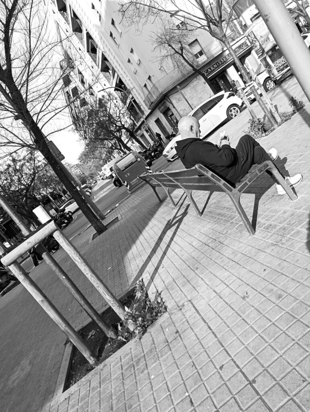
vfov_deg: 71.5
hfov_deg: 56.9
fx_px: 286
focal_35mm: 24
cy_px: 206
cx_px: 155
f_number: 1.68
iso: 32
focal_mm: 6.9
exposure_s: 1/1808
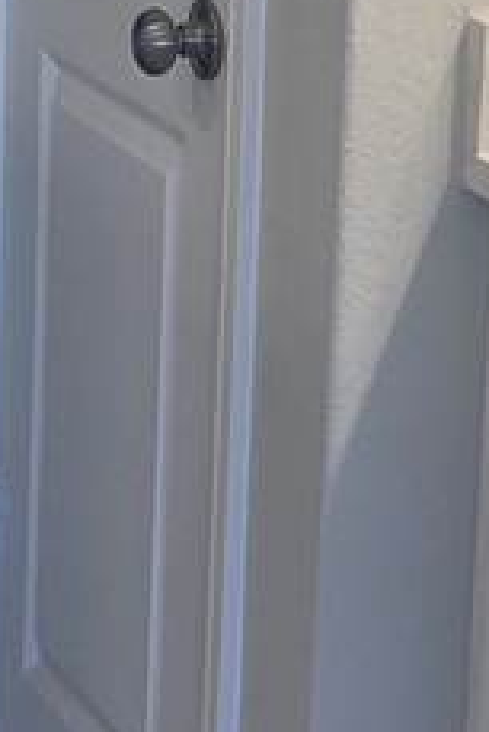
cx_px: 665
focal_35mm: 170
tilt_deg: -11.2
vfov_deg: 12.0
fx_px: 3458
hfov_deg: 8.0
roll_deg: -2.4
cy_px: 157
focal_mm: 4.25
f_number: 1.8
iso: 64
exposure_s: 1/120
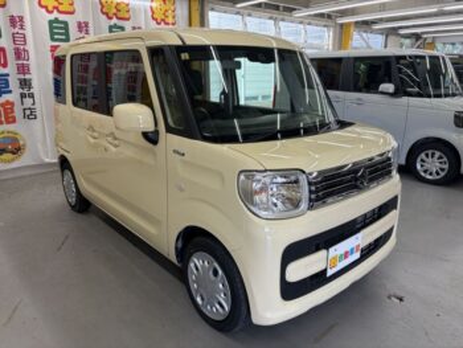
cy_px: 174
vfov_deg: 53.1
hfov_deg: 67.3
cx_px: 232
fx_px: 348
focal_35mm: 26
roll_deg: +0.9
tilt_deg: -14.0
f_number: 1.6
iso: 64
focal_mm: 5.96
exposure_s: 1/100
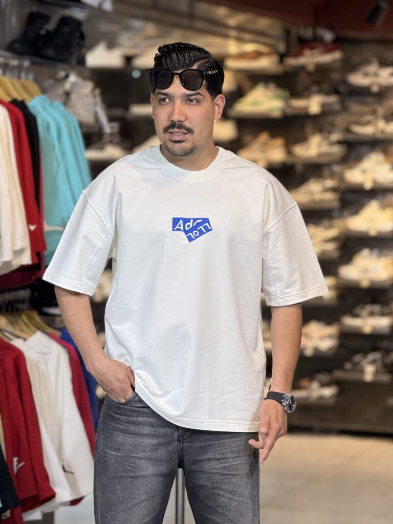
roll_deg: -1.1
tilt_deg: -3.3
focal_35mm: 120
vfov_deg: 16.4
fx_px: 1817
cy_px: 262
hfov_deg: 12.3
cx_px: 196
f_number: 2.8
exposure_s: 1/100
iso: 125
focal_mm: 15.66
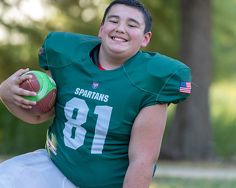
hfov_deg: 8.6
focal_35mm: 224
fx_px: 1564
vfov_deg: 6.9
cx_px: 116
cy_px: 70
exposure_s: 1/320
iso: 250
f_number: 2.8
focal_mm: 143
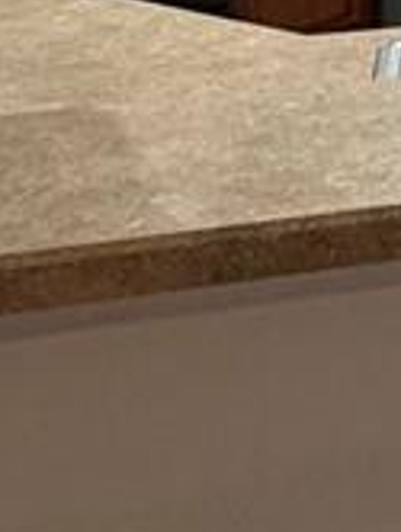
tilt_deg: -4.4
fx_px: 1556
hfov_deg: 10.9
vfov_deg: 16.9
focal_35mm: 101
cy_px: -346
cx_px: 1132
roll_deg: -2.4
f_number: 2.2
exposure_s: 1/60
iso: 250
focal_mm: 2.22
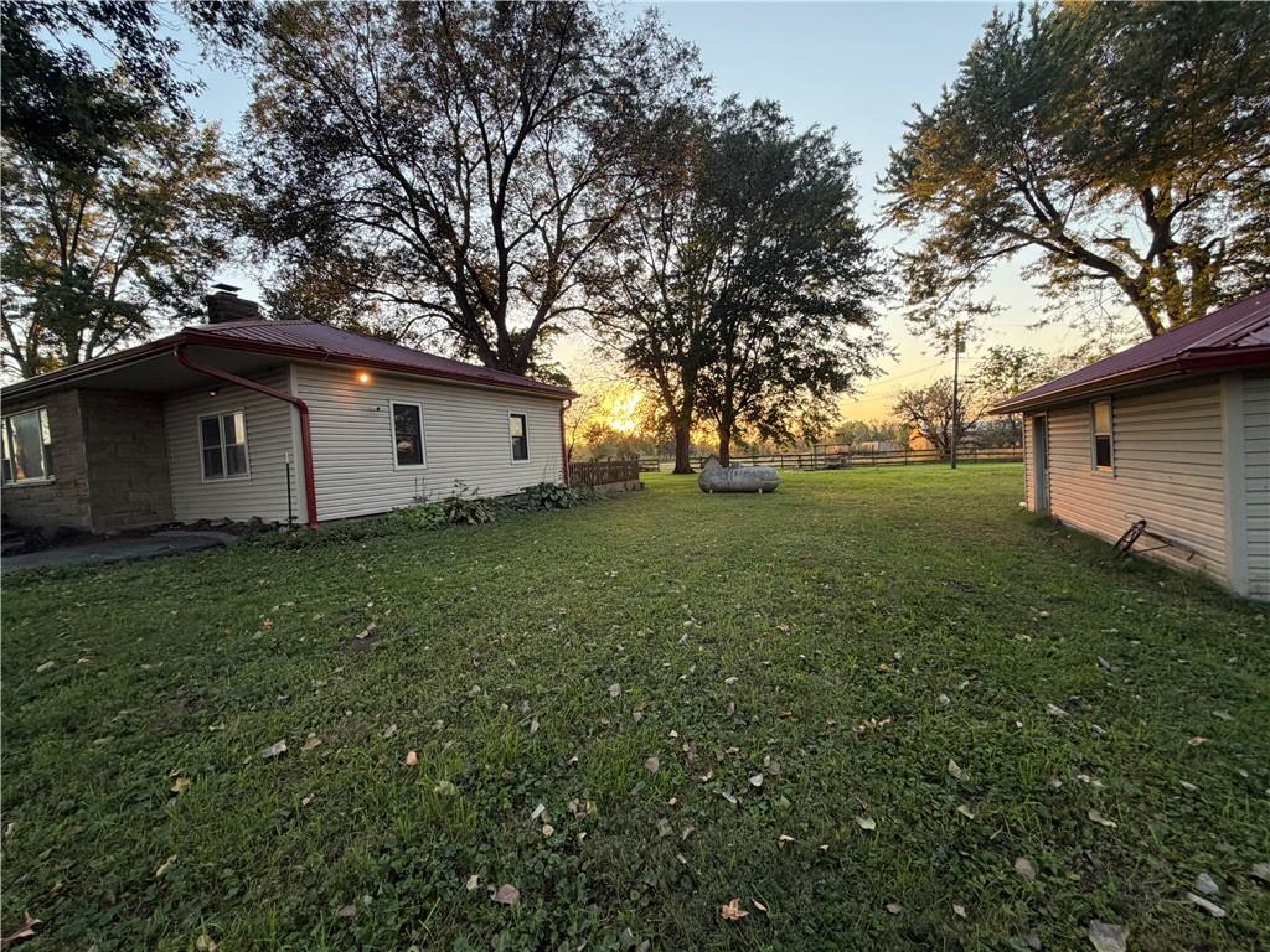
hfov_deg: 102.1
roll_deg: +3.5
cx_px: 635
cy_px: 476
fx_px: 514
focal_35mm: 14
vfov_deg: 85.7
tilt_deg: -1.0
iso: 100
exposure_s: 1/121
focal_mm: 2.22
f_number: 2.2
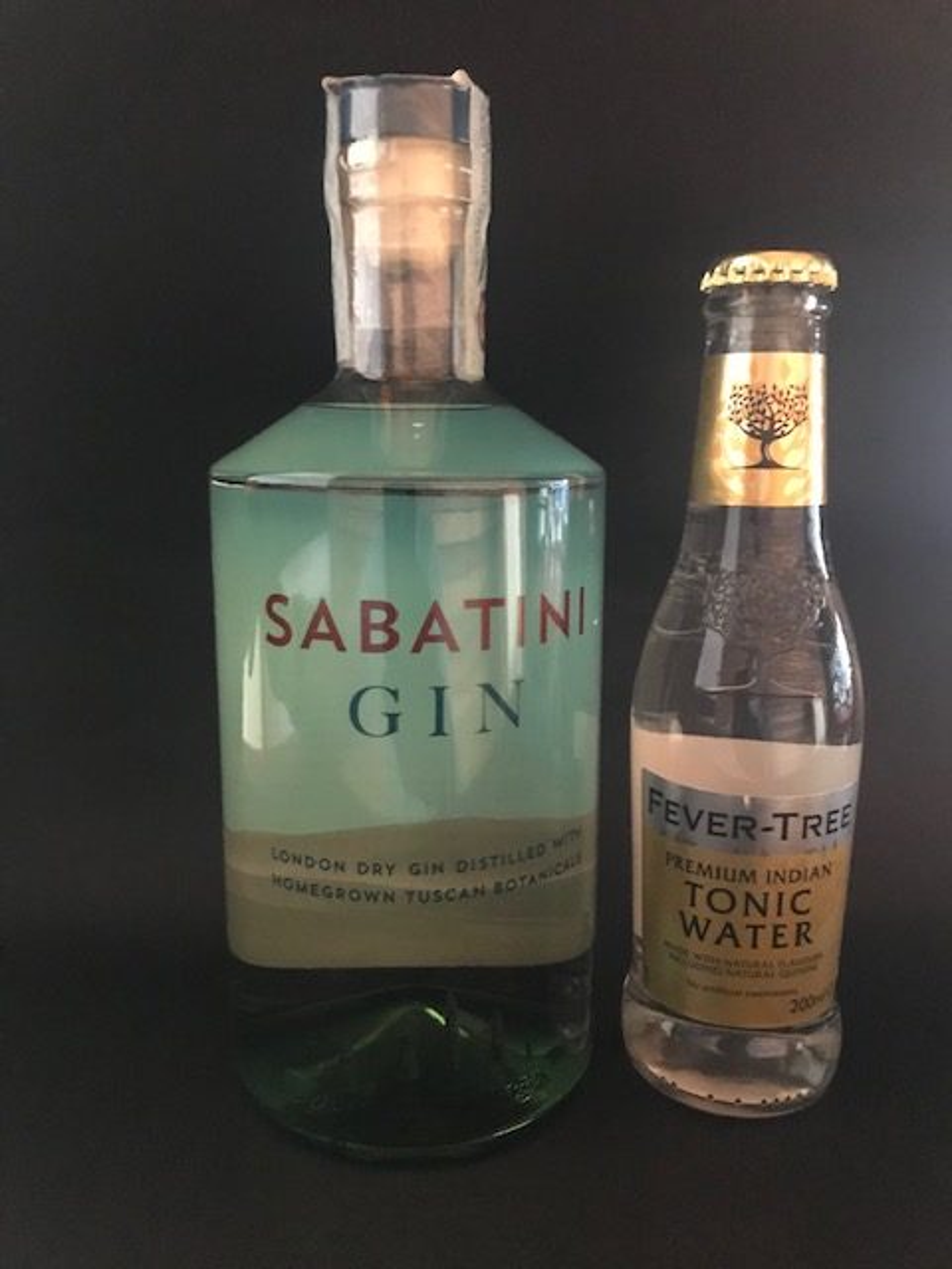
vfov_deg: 63.4
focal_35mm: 28
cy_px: 634
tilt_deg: -7.3
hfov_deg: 49.7
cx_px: 476
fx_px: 1027
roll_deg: +0.0
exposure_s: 1/5
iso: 100
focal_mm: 3.99
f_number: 1.8
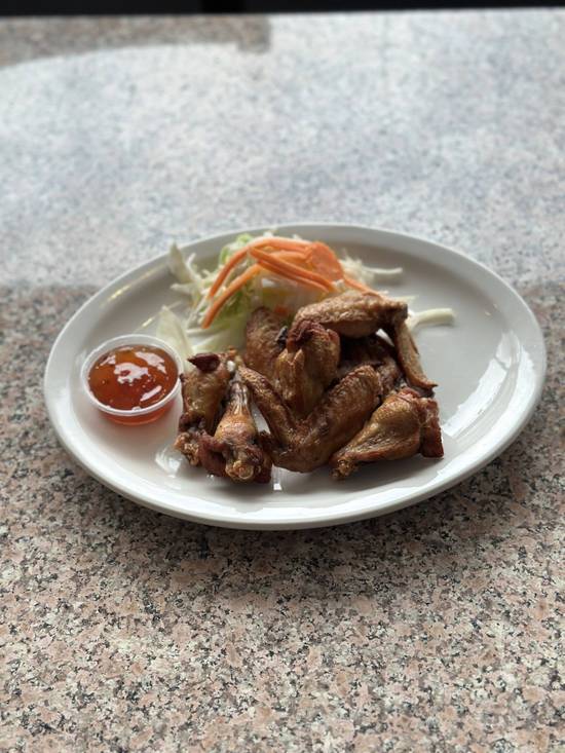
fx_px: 1044
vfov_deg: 39.7
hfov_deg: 30.3
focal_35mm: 48
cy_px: 376
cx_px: 282
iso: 80
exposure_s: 1/642
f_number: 1.78
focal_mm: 6.86
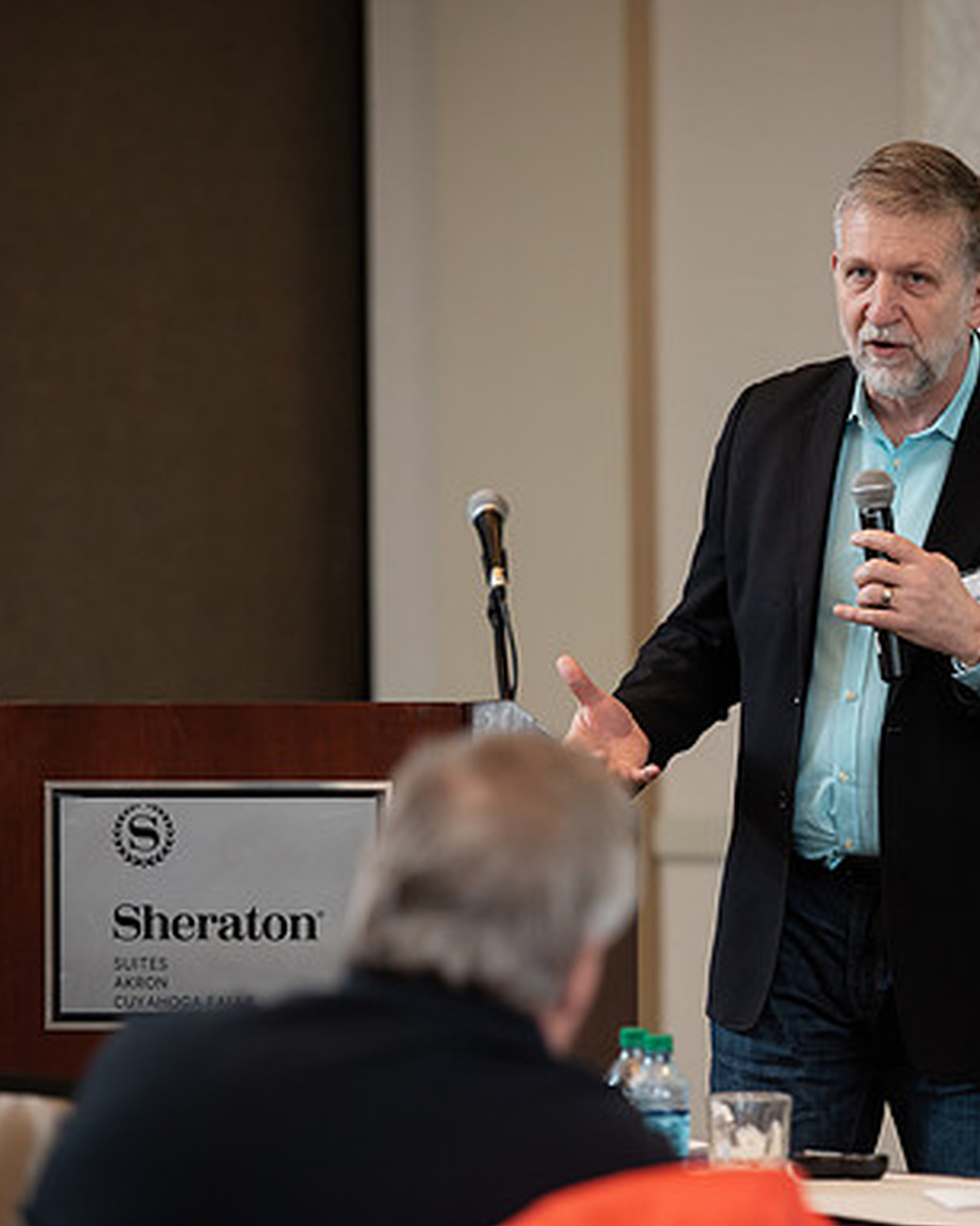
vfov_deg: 8.3
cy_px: 611
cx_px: 658
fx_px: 8487
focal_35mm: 234
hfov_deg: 6.6
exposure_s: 1/200
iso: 1000
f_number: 3.2
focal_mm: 165
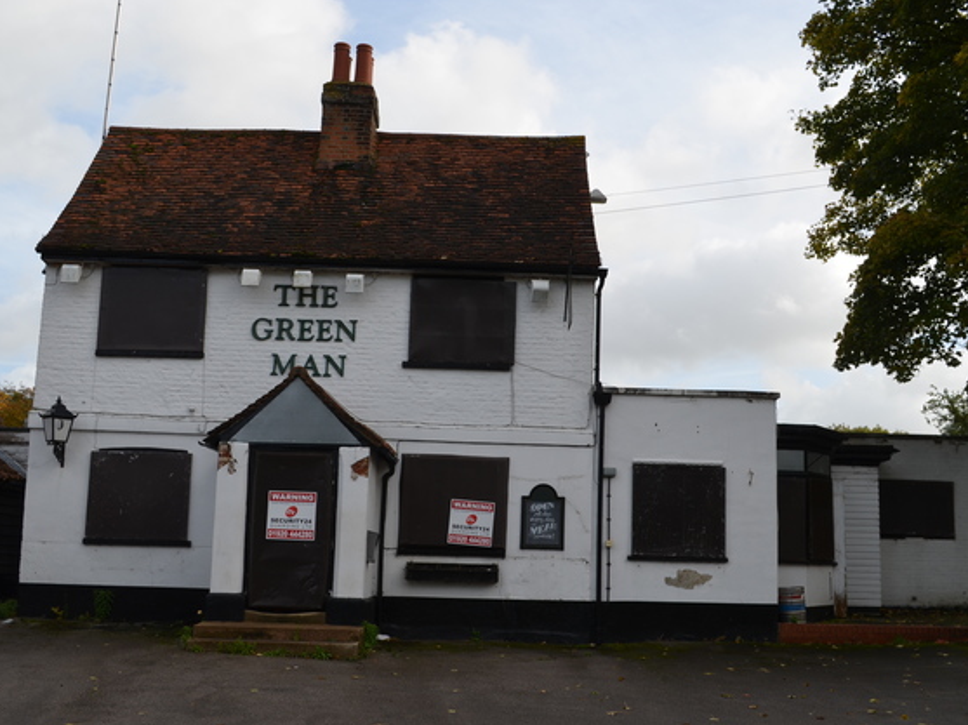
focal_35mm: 43
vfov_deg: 33.6
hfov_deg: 43.9
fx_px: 1202
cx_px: 490
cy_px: 359
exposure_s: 1/250
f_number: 8
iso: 140
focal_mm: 26
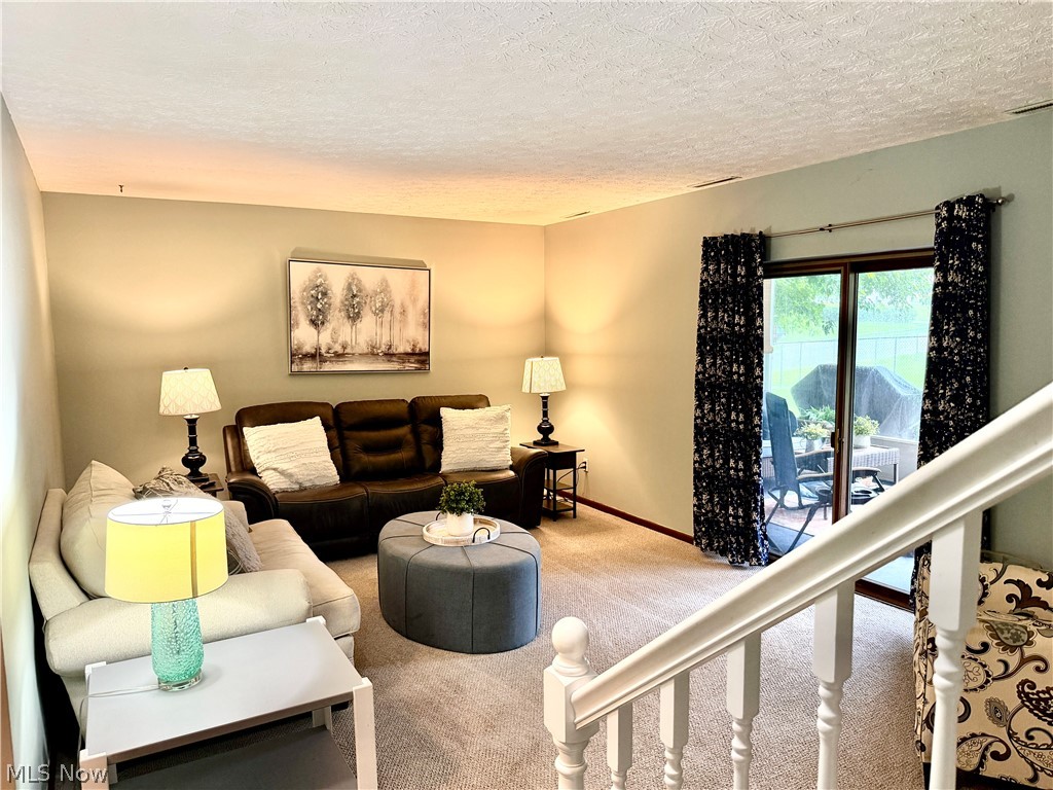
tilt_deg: -6.1
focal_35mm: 24
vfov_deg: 56.8
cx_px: 526
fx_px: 730
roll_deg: +0.7
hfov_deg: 71.6
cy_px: 395
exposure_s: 1/60
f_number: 1.78
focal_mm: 6.76
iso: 250
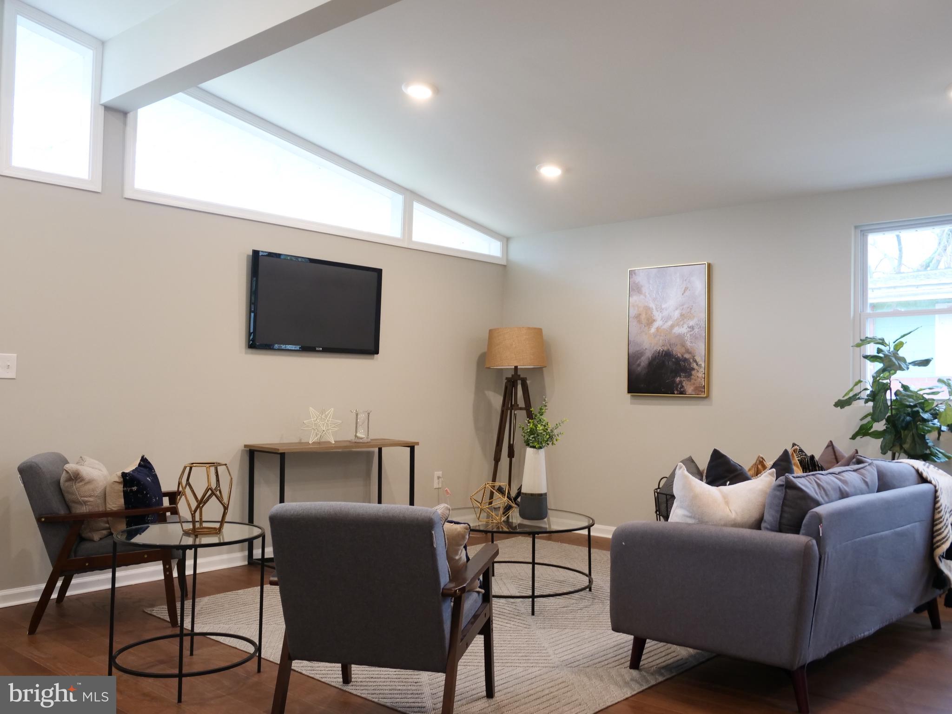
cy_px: 357
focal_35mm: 30
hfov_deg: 60.0
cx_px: 476
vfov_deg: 46.8
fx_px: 825
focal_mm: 15
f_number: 4
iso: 800
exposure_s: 1/40
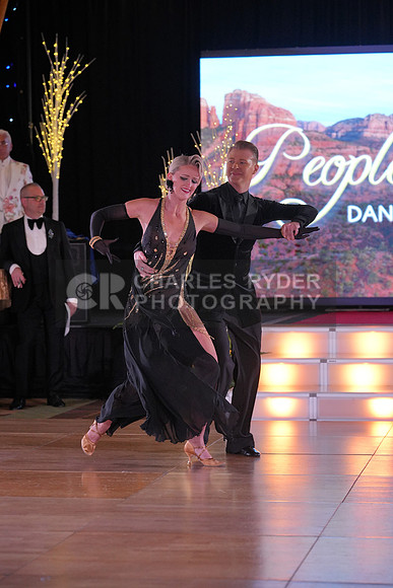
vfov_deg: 19.6
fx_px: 1702
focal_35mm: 104
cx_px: 196
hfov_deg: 13.2
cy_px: 294
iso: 2000
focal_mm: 104
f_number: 4
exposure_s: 1/500
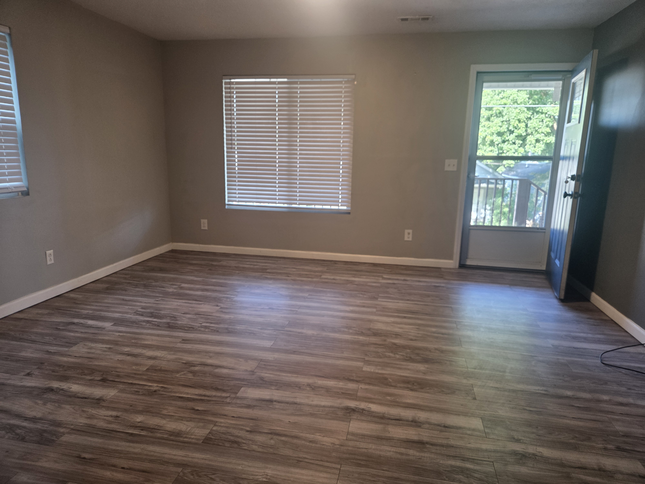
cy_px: 242
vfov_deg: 58.9
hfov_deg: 73.9
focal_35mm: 23
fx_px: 429
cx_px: 322
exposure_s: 1/120
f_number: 1.8
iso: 250
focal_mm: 5.4
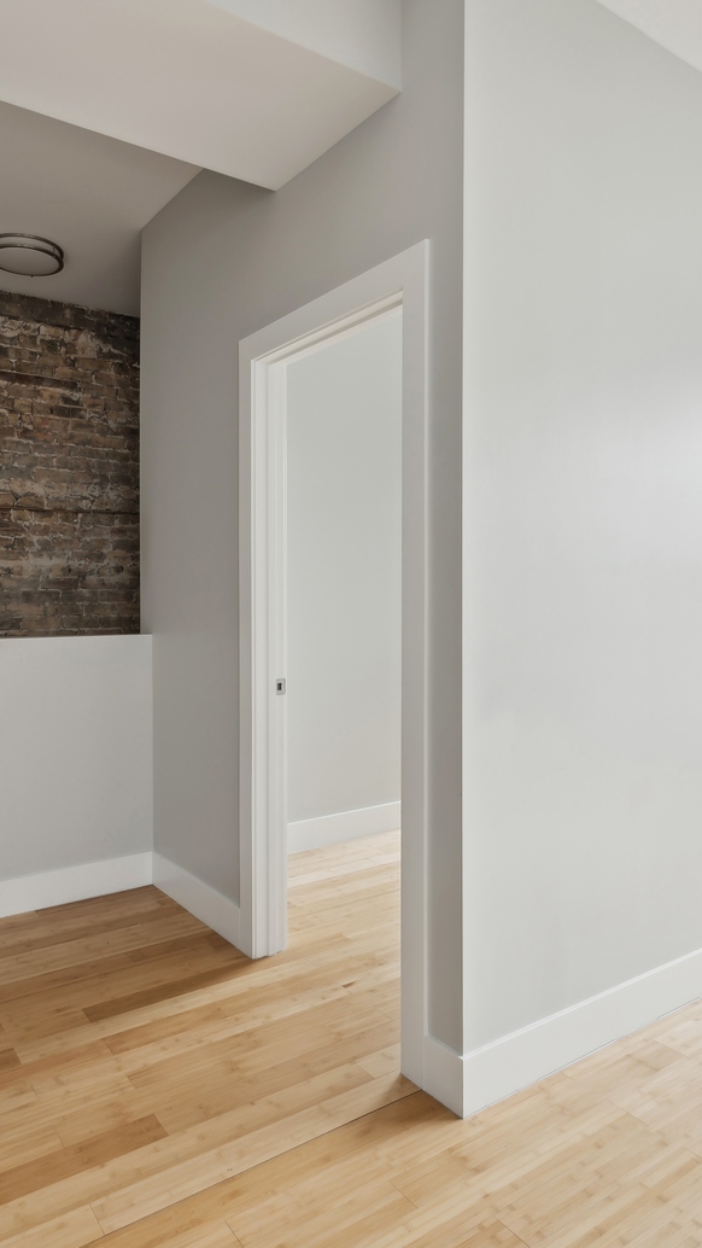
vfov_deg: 78.7
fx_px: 761
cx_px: 306
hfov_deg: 49.4
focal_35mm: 23
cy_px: 600
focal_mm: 14
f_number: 10
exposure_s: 1/1.25
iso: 100
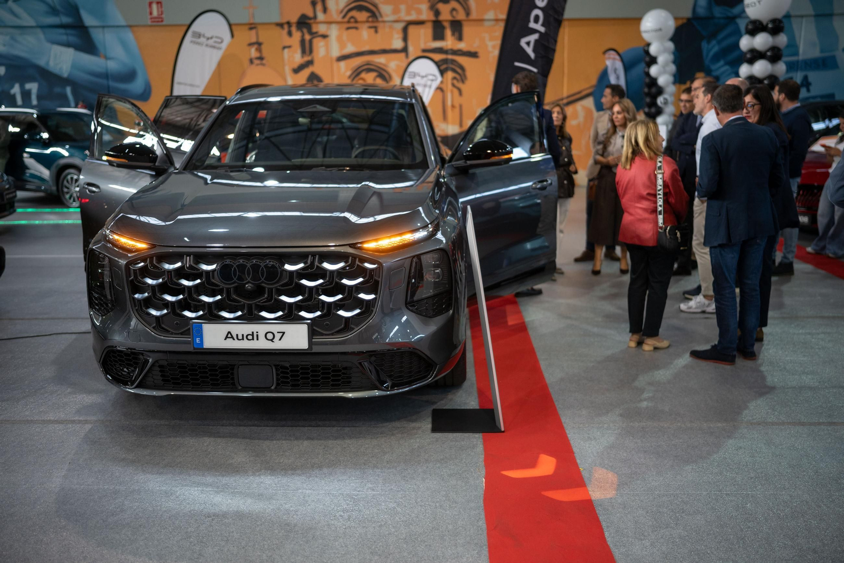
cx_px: 422
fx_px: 820
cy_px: 282
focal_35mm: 35
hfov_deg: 54.4
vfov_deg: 37.8
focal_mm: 35
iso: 320
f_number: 1.4
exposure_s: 1/320
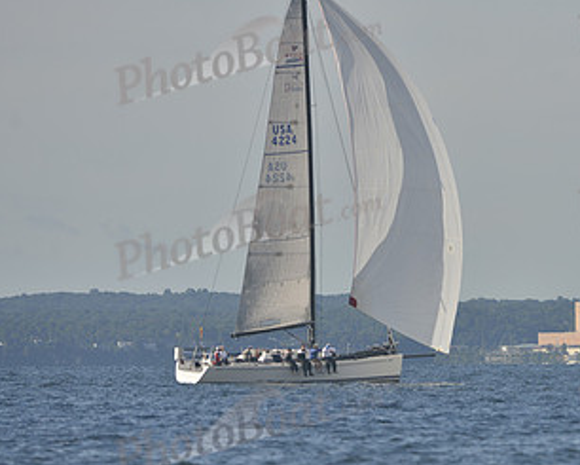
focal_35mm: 391
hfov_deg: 4.9
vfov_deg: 4.0
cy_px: 303
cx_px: 481
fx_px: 6714
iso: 280
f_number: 5
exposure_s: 1/2500
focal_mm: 220
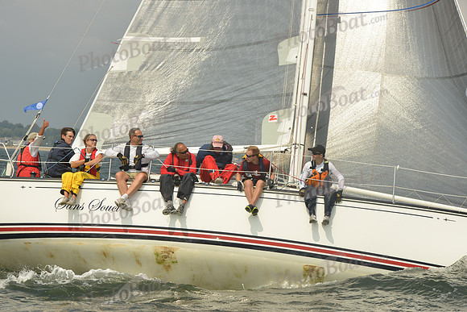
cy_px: 156
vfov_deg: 14.0
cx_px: 234
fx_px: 1272
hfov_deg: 20.8
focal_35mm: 98
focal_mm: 98
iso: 320
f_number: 9
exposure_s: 1/1250
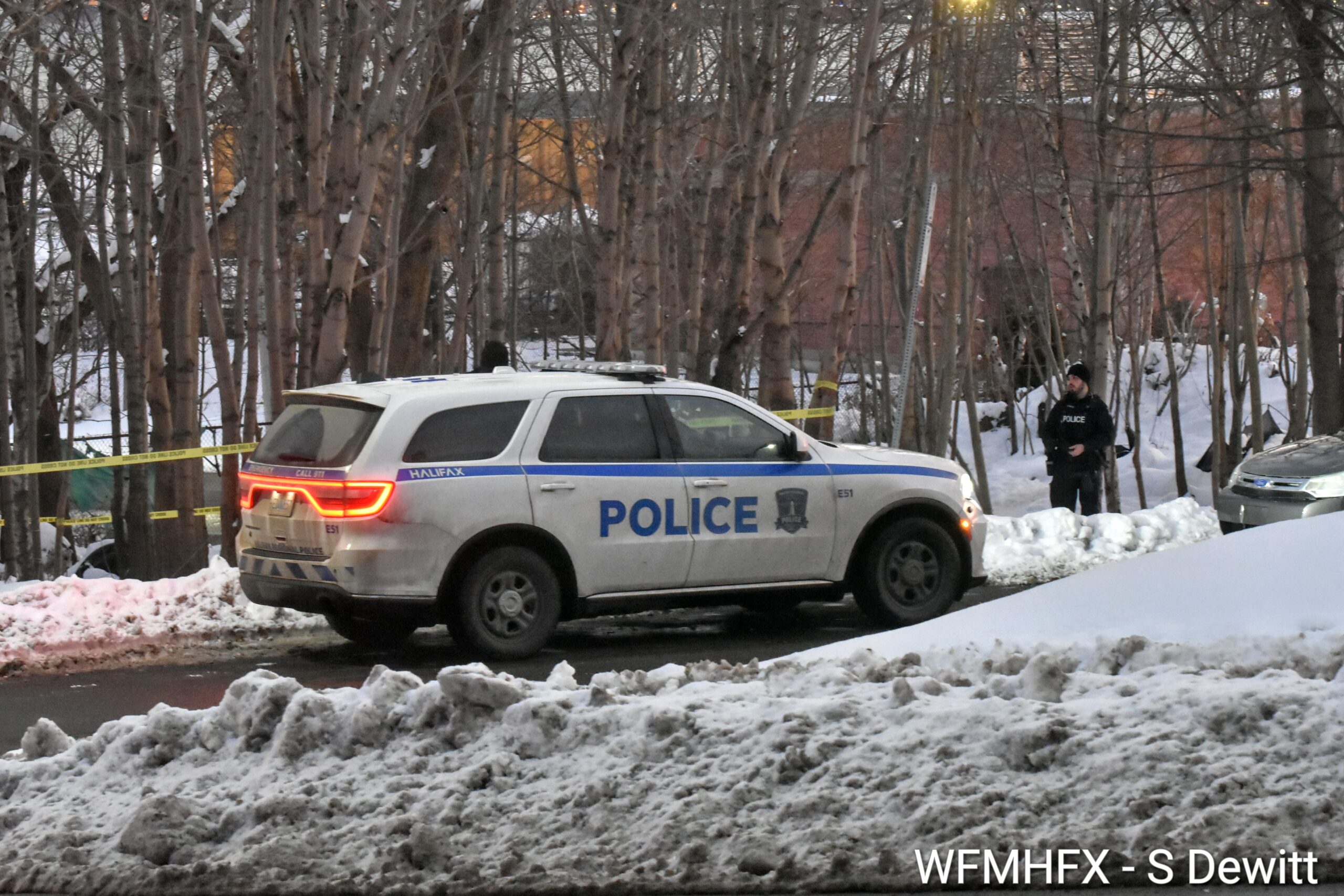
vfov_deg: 9.9
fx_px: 5152
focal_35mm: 138
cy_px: 448
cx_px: 672
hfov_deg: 14.9
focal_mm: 92
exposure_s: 1/50
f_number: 8
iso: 6400
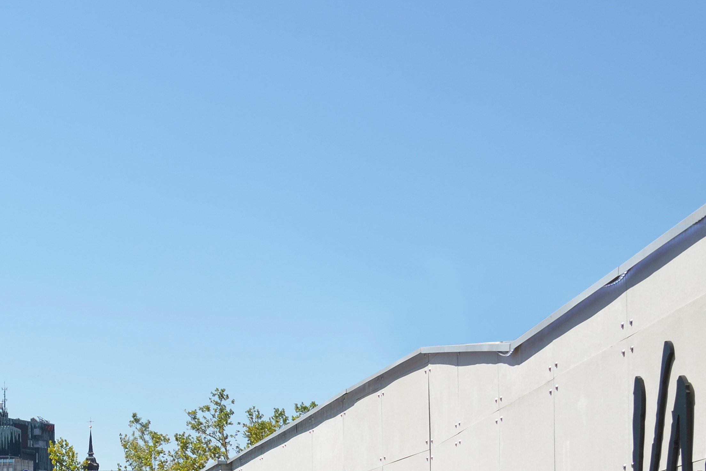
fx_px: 1569
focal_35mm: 80
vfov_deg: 16.1
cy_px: 626
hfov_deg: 24.0
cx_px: -36
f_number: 8
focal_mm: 24
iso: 100
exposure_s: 1/160
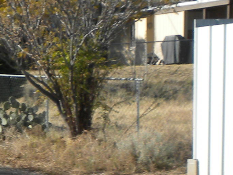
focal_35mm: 163
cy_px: 273
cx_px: -62
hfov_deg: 11.8
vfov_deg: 8.9
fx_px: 1097
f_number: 10
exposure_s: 1/98
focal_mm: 6.6
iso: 64
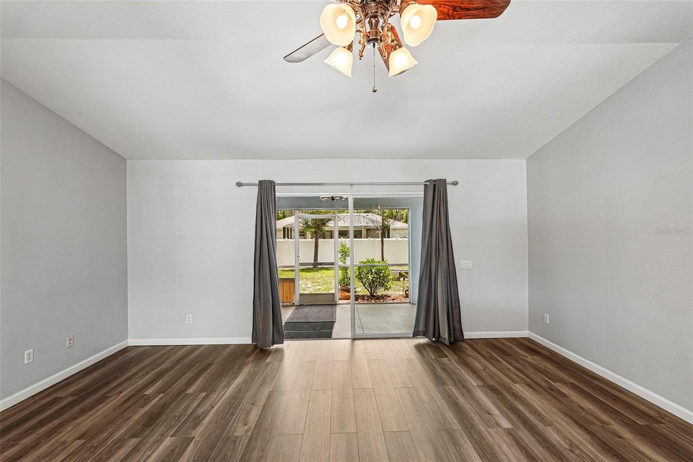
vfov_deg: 73.7
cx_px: 346
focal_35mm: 16
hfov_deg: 96.7
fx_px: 308
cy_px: 231
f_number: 8
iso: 400
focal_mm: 16
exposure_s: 1/20
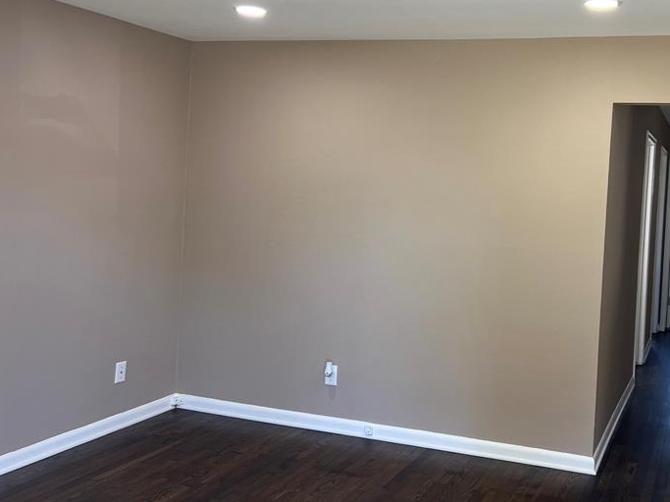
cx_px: 474
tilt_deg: -0.9
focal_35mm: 39
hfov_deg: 46.7
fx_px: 755
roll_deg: -2.9
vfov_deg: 36.7
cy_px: 201
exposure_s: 1/120
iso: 80
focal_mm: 5.7
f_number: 1.5
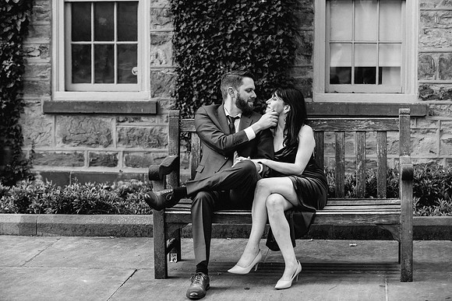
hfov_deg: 25.0
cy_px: 147
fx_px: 1018
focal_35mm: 81
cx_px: 226
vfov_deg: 16.8
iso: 800
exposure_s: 1/400
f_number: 3.2
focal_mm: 78
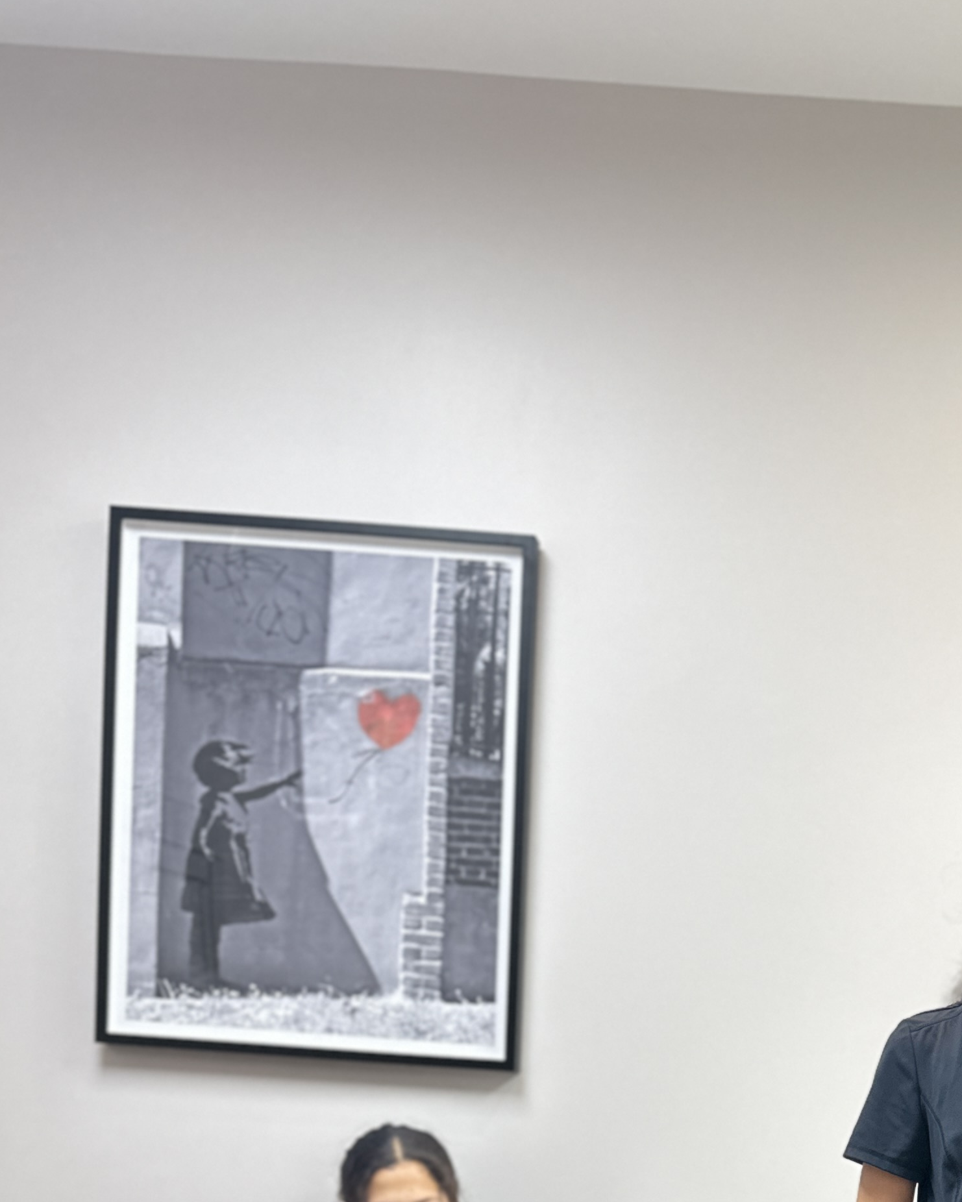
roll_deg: -4.0
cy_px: 1260
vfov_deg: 32.9
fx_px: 1815
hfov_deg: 28.3
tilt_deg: -3.5
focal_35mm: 51
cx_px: 903
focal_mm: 6.86
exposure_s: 1/100
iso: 100
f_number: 1.78
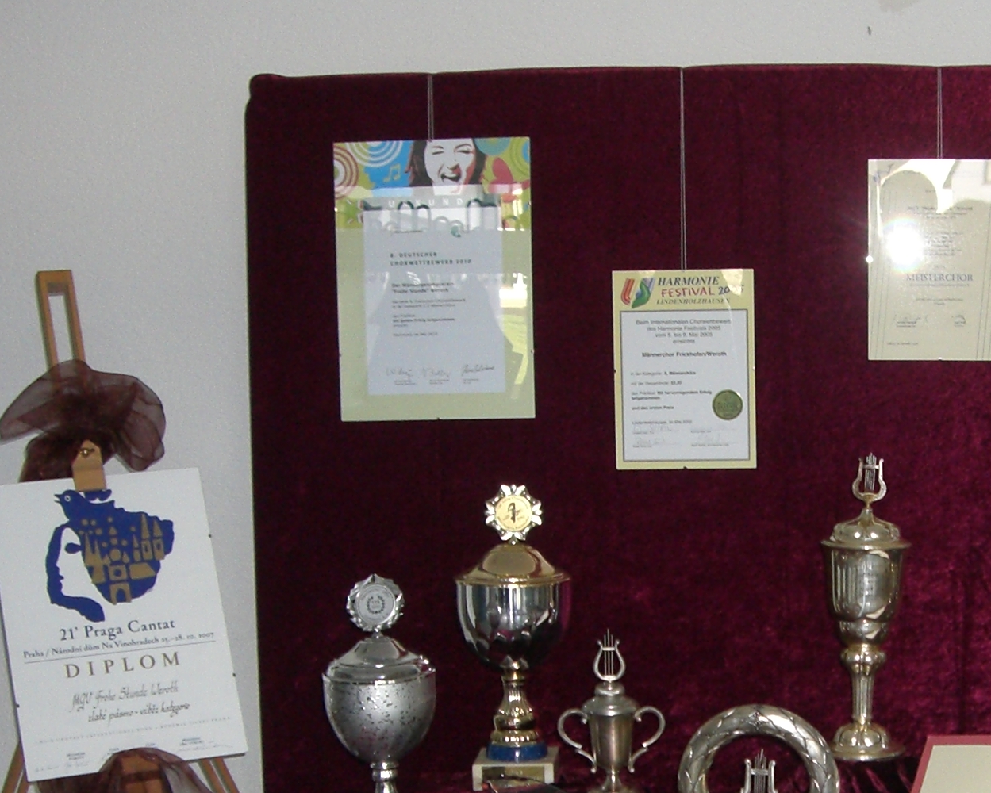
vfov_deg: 19.9
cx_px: 890
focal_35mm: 76
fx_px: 2230
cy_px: 685
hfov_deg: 24.4
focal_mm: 6.2
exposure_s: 1/60
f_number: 2.7
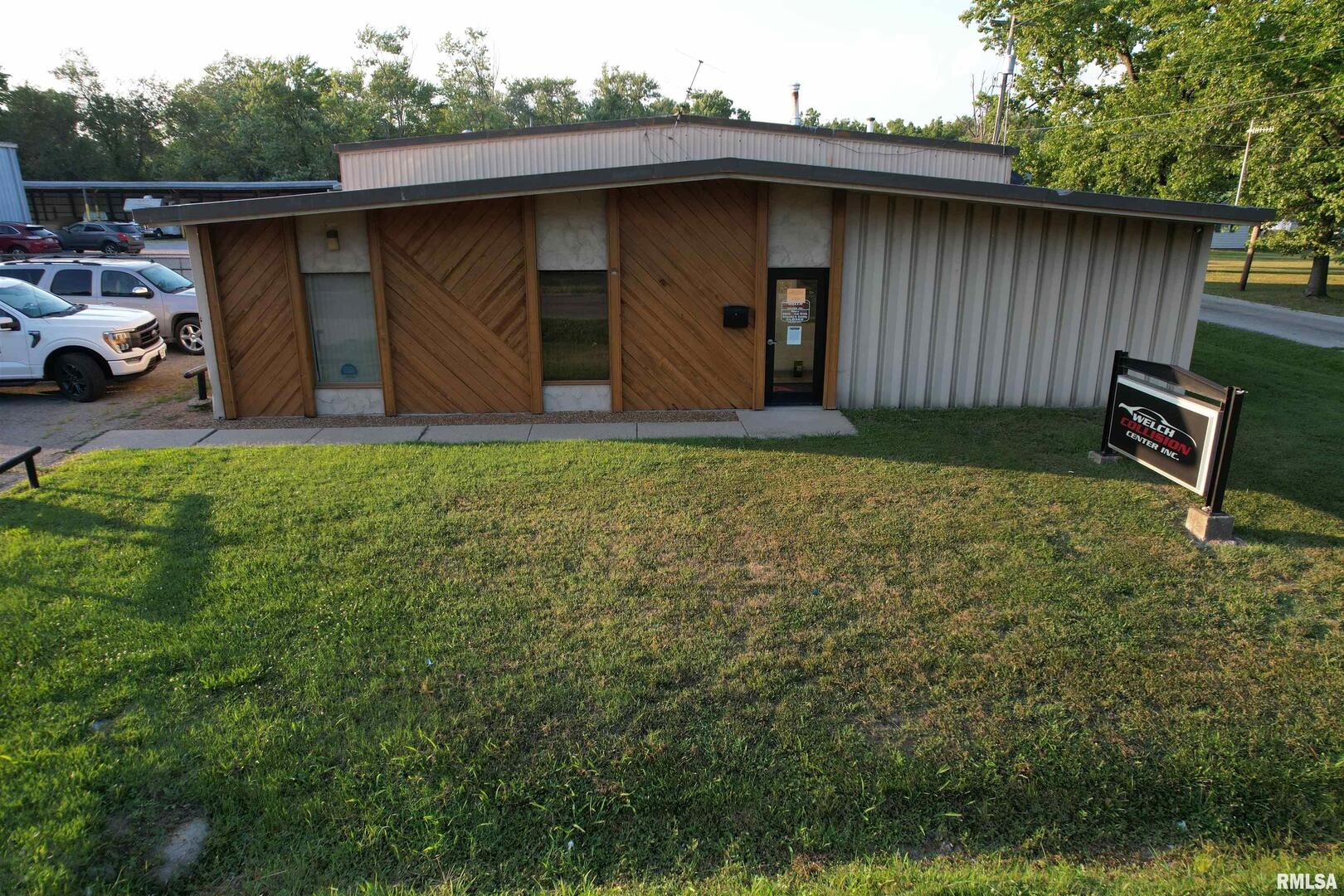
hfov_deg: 78.6
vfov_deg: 57.2
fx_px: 821
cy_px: 448
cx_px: 672
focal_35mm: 22
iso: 110
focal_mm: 8.38
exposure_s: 1/350
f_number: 2.8
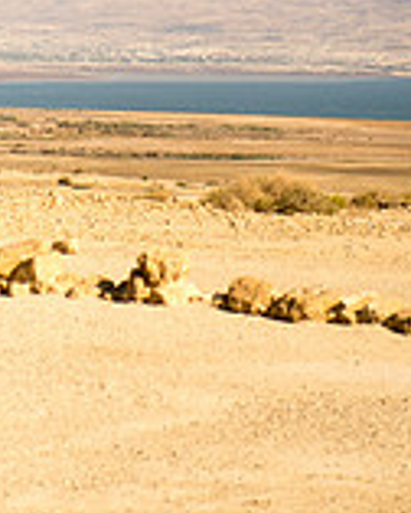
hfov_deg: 8.2
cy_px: -131
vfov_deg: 10.1
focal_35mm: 188
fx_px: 2853
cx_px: 78
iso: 200
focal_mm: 70
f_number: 2.8
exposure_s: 1/4000
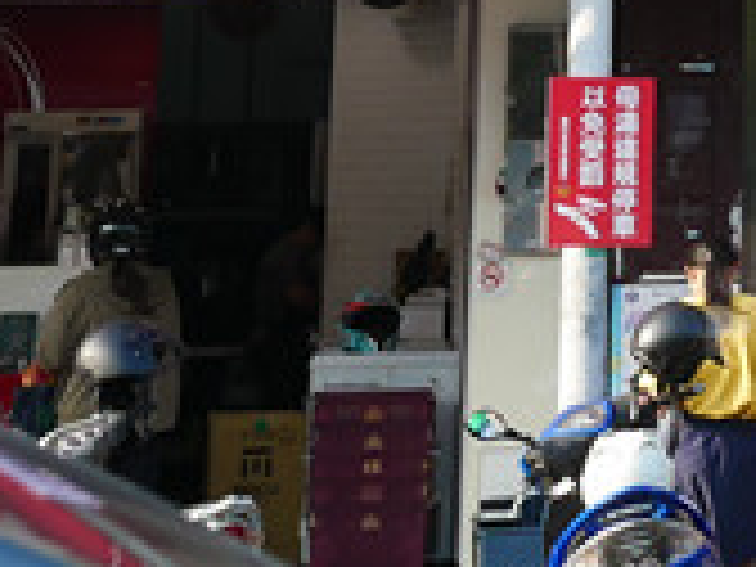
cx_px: 1192
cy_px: -943
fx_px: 3713
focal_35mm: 170
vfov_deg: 7.9
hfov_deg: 11.1
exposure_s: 1/400
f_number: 3.5
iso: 200
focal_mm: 15
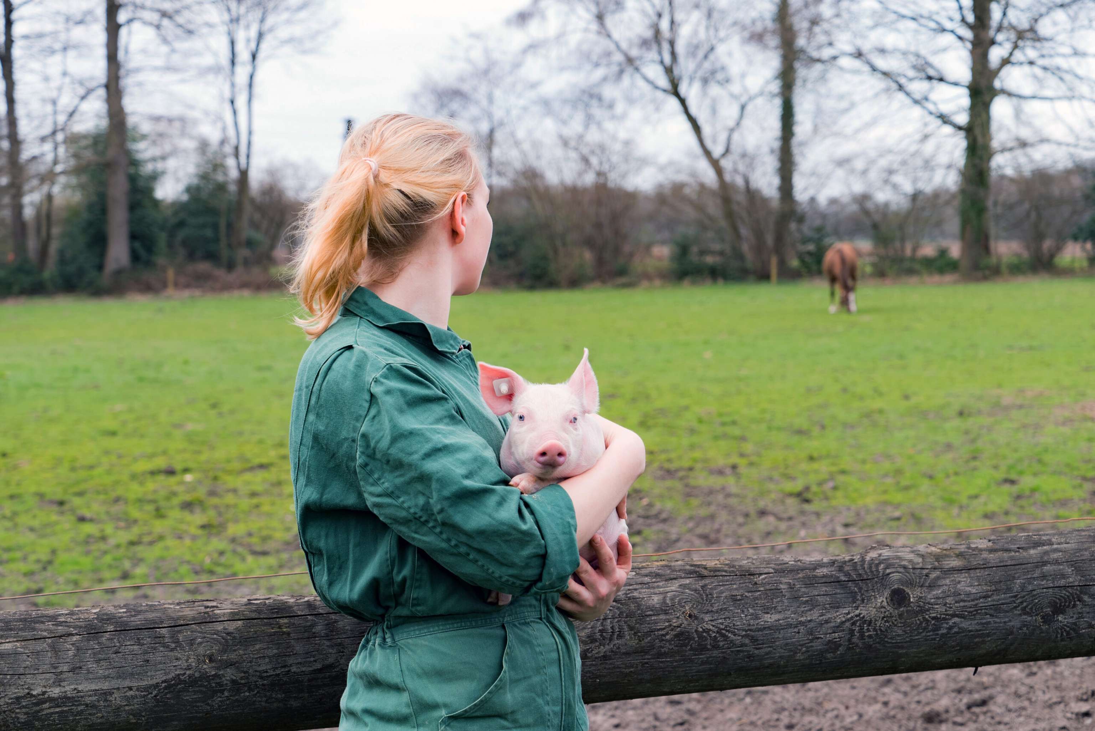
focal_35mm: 66
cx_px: 548
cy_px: 366
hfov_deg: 30.5
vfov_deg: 20.6
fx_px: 2009
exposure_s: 1/100
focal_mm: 66
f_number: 6.3
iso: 100
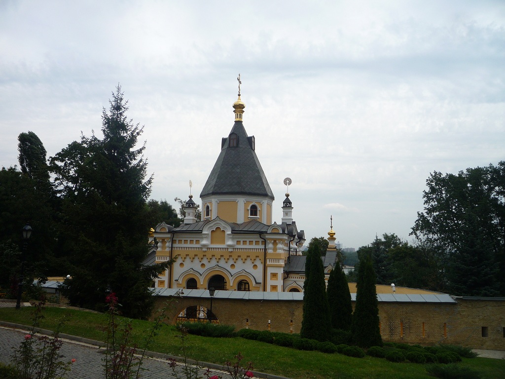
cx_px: 252
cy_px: 190
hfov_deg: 60.0
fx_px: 438
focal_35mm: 30
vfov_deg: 46.8
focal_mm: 5.2
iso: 100
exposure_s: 1/400
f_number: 4.5
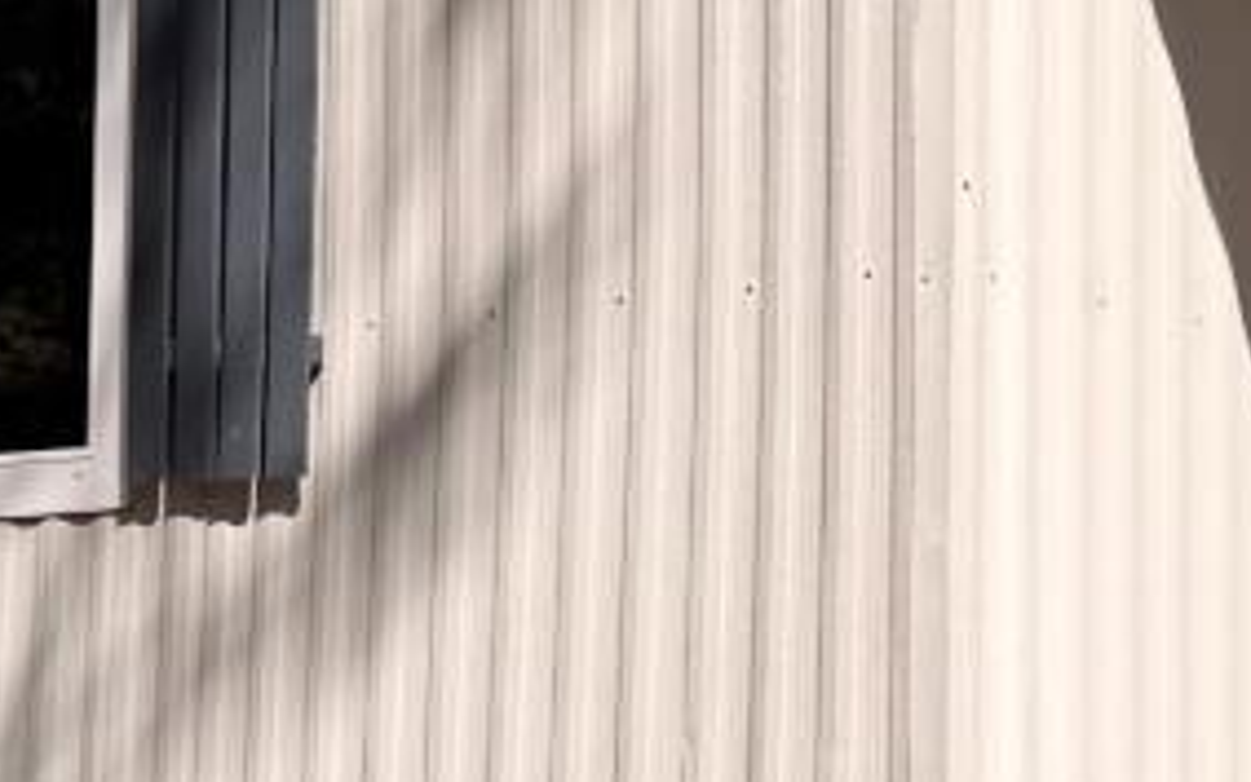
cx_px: 1264
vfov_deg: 9.7
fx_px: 4604
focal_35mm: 135
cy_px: 537
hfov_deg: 15.2
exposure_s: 1/3584
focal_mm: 6.76
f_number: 1.78
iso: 80
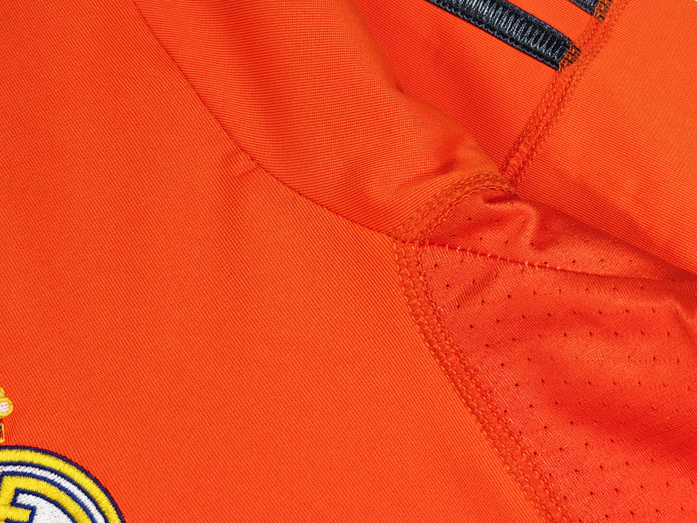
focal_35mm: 66
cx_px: 470
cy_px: 146
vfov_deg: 22.1
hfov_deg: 29.2
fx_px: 1329
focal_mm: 8.67
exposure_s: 1/100
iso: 114
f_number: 1.75
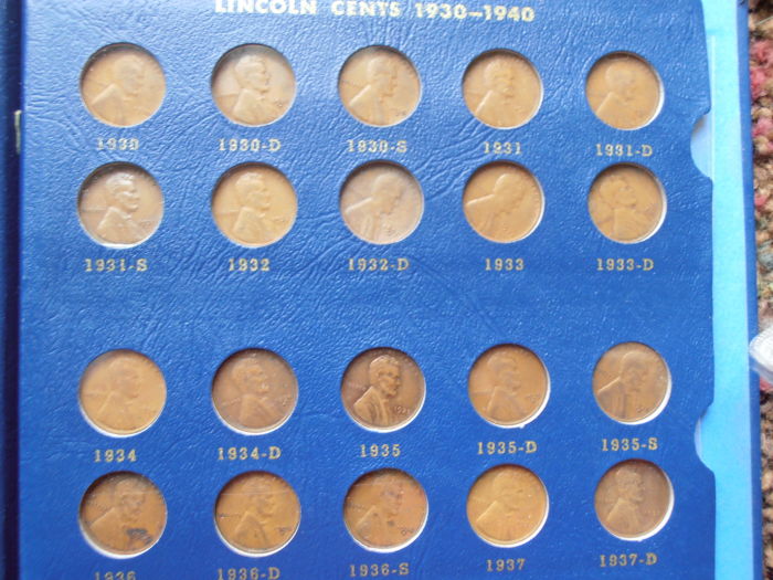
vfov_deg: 38.7
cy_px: 290
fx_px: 826
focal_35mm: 37
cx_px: 386
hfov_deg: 50.1
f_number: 3.9
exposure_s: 1/5
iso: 125
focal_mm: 6.61
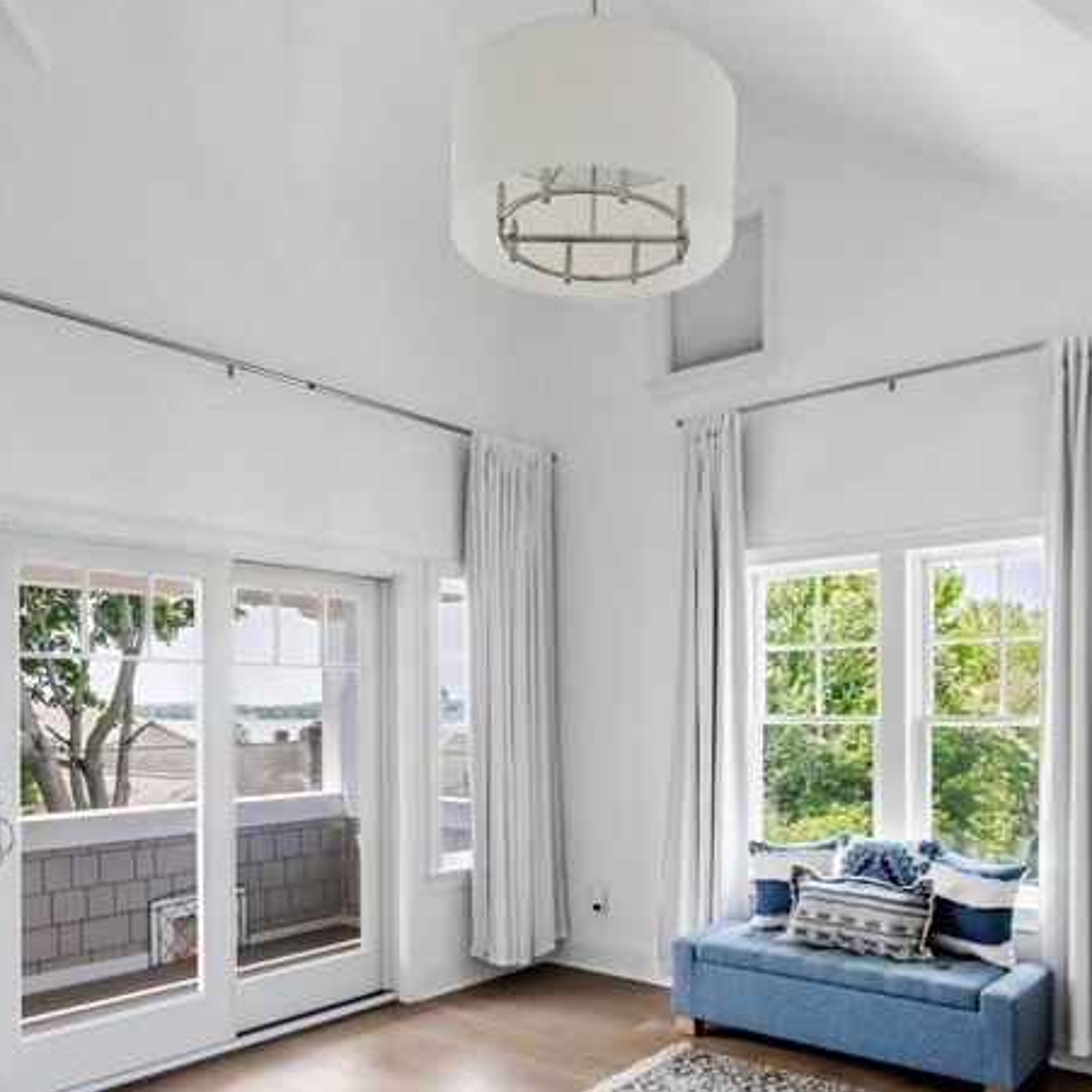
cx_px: 613
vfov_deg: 58.2
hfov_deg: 58.9
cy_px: 696
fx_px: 964
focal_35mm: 27
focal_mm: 14
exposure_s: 1/40
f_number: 9
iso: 400
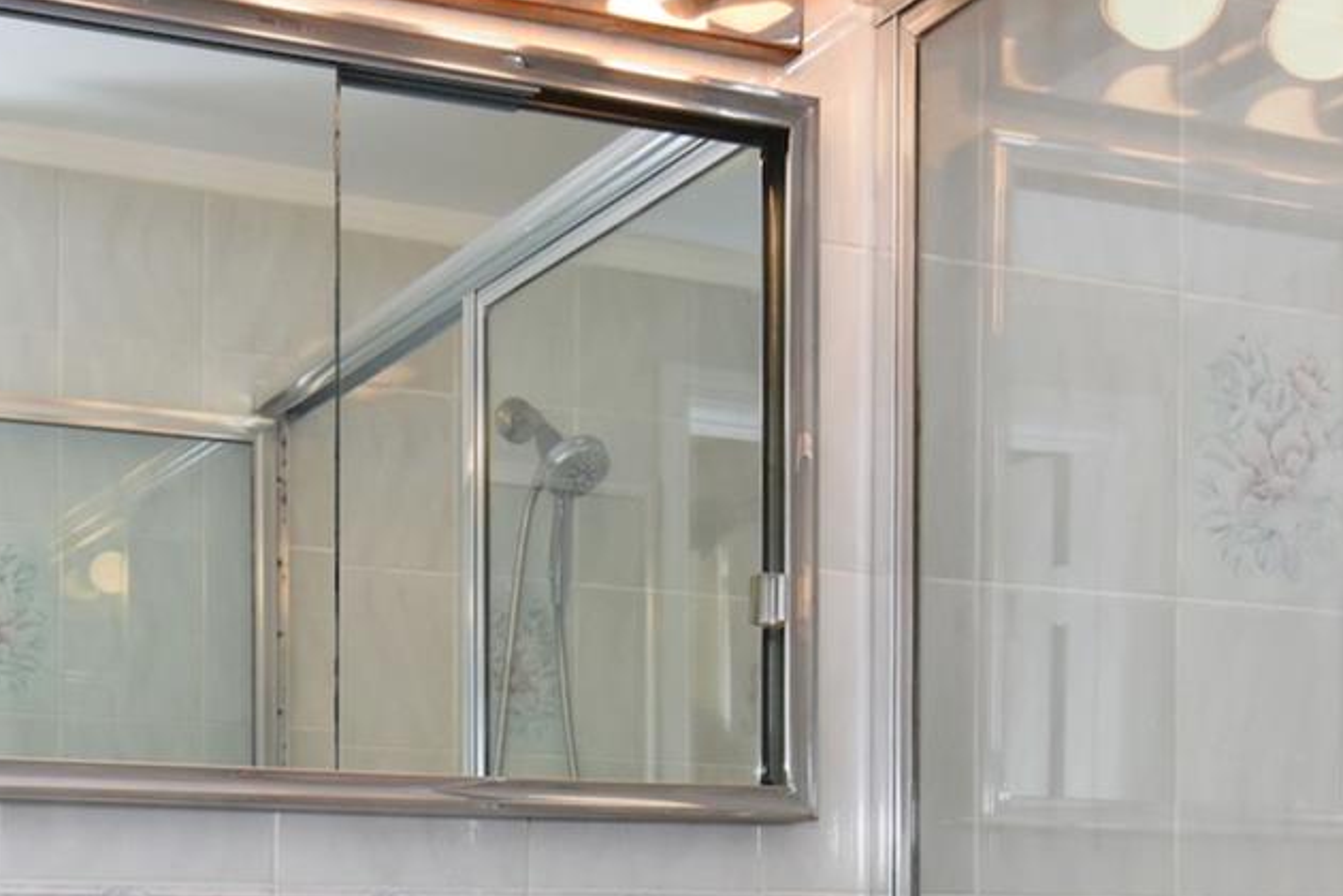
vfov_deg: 23.0
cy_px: 1095
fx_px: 2000
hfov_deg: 36.1
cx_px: 307
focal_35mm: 54
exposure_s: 1/60
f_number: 10
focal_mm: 11
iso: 640
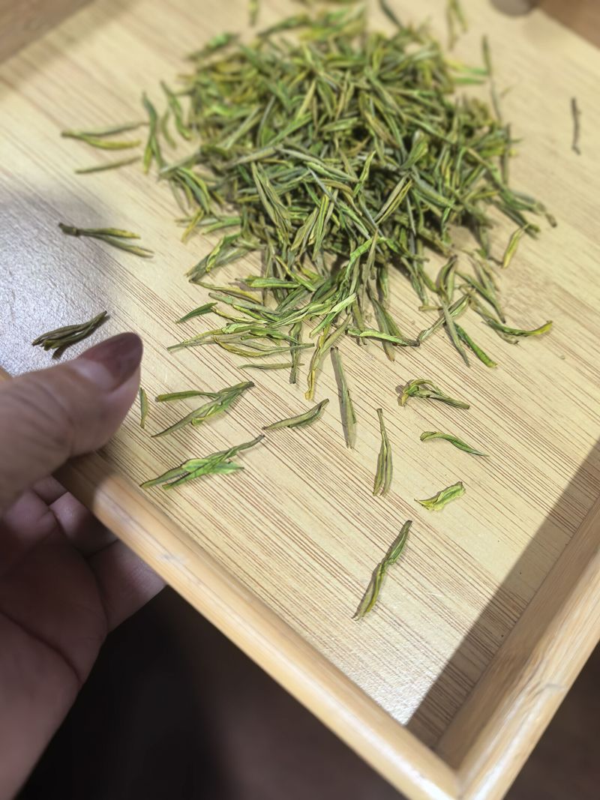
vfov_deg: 71.6
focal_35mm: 24
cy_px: 400
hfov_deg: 56.8
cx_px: 300
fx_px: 555
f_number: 2
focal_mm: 8.5
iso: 1000
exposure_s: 1/111
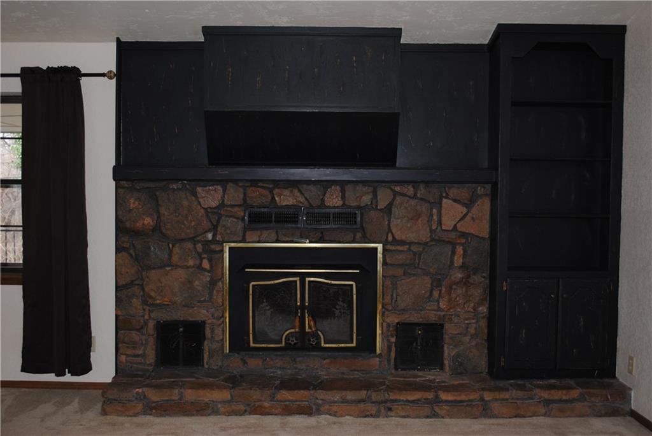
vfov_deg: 34.3
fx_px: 707
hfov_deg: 49.5
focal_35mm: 39
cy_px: 218
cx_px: 326
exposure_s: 1/60
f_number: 4.2
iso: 200
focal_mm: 26
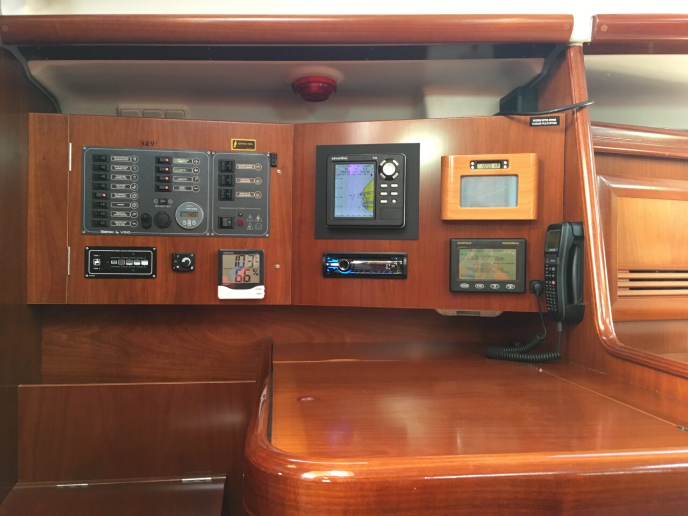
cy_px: 258
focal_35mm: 29
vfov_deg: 48.2
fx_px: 576
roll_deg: -0.7
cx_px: 344
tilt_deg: +1.2
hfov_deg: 61.7
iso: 160
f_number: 2.2
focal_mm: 4.15
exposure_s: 1/33
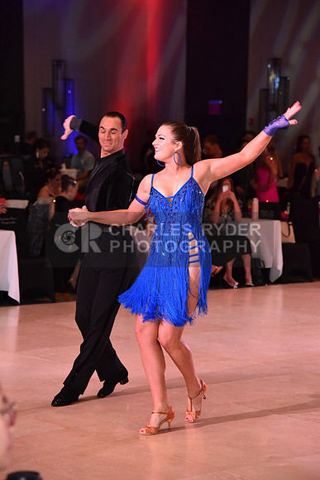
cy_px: 240
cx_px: 160
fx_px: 1399
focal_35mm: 105
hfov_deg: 13.0
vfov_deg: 19.5
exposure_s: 1/320
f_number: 5
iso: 2500
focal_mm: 105
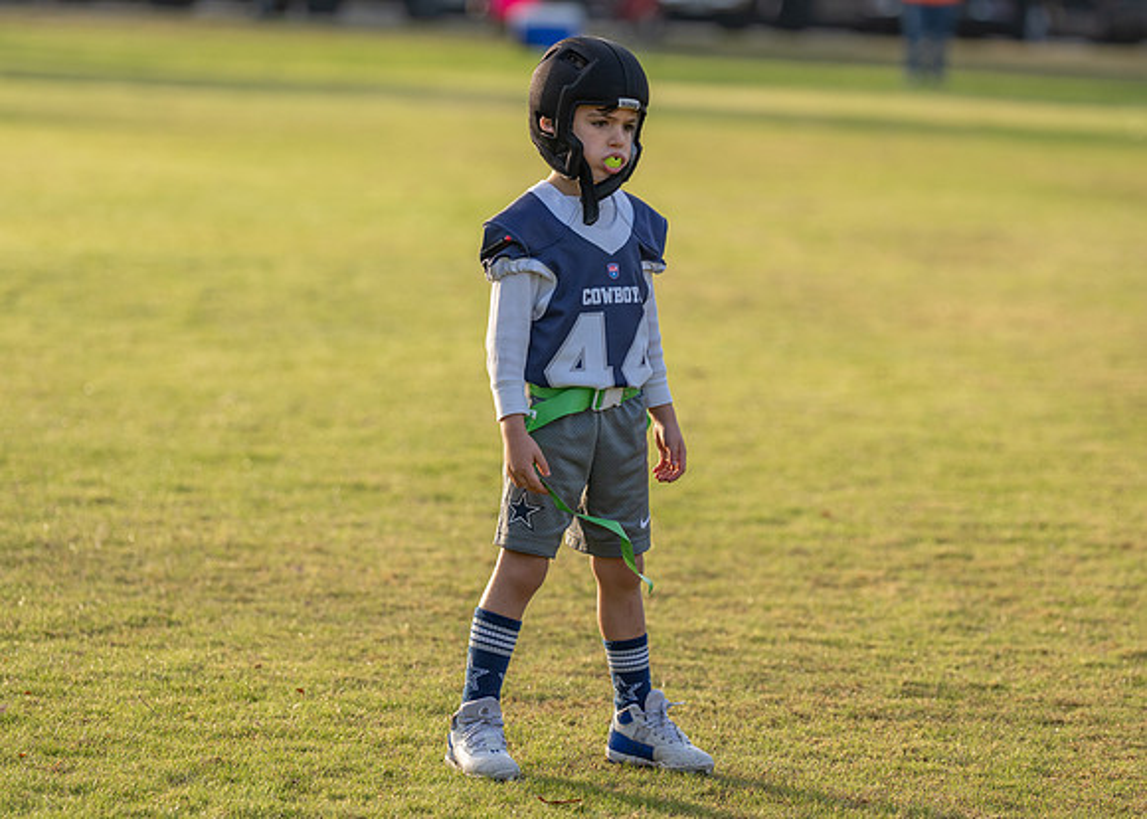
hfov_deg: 9.8
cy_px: 394
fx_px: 6700
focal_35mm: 206
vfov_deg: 7.0
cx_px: 661
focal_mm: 145
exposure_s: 1/1000
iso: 200
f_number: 2.8
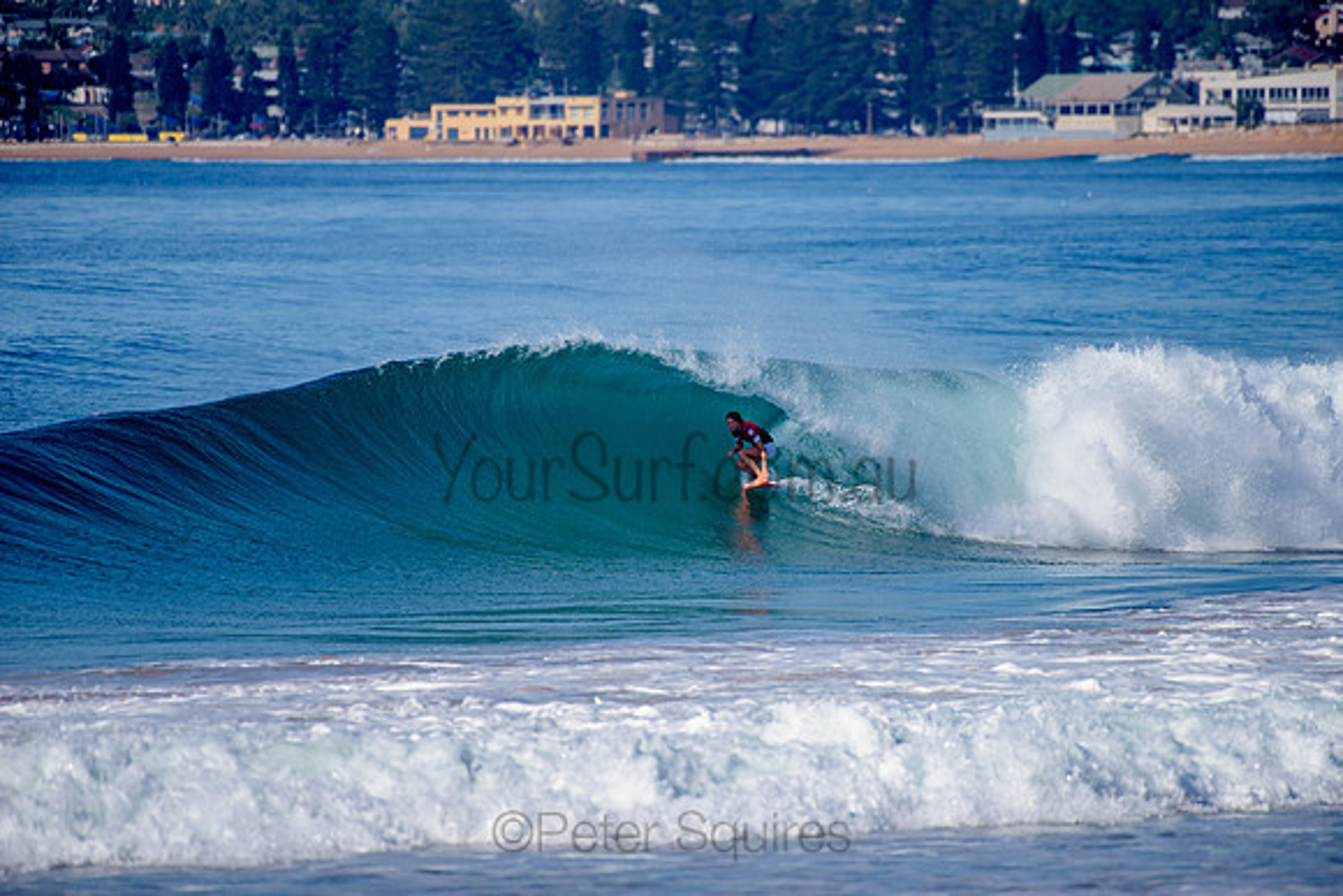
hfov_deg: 4.1
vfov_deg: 2.8
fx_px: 18656
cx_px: 672
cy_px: 448
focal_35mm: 500
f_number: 5.6
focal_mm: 500
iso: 125
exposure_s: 1/1600
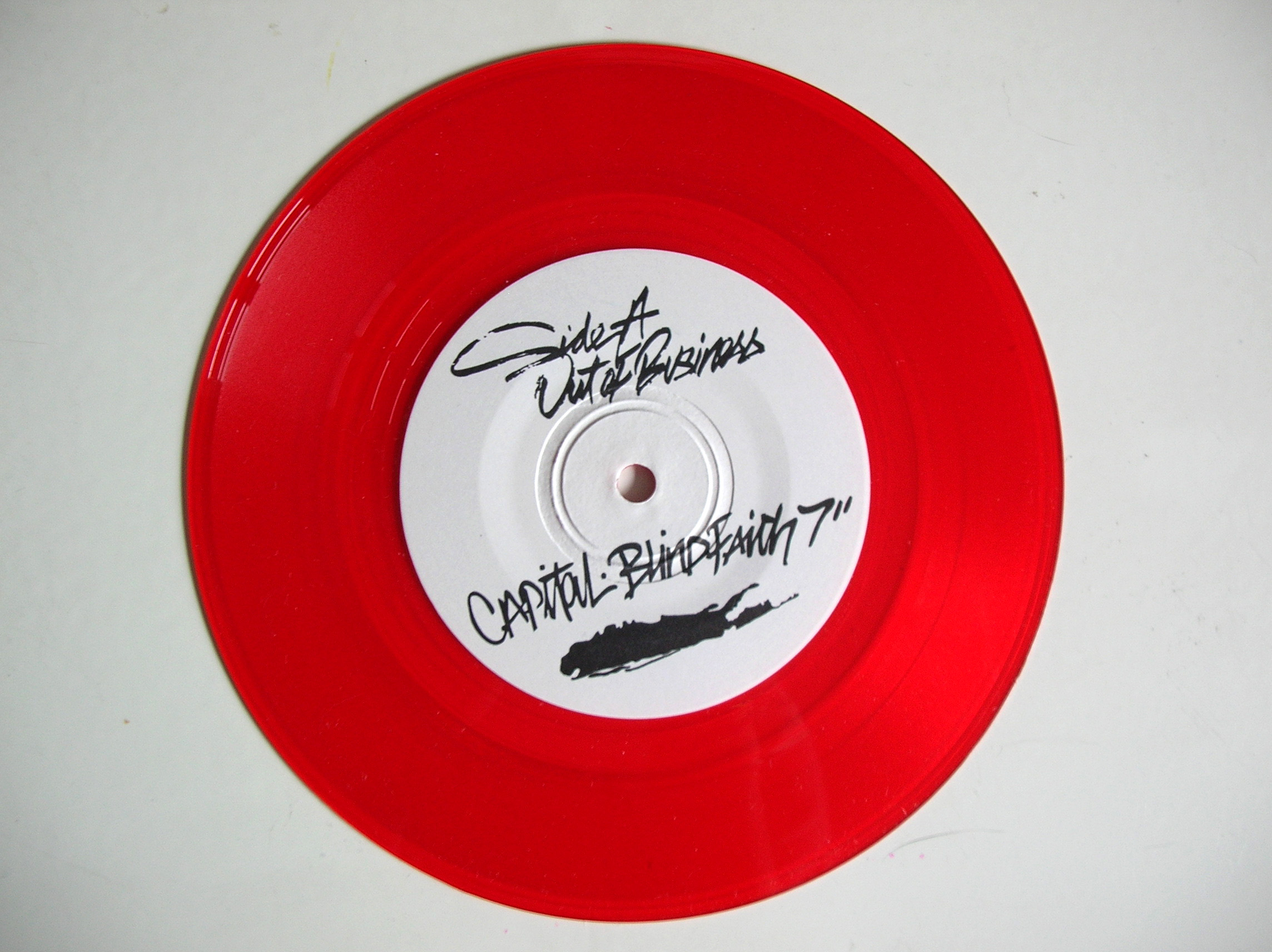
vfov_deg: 40.6
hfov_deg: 52.7
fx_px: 1285
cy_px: 476
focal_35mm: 35
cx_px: 636
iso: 50
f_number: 2.8
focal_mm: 5.8
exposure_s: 1/6.7
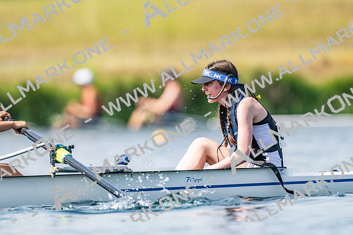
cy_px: 118
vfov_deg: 1.5
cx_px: 176
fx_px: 8820
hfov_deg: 2.3
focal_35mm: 900
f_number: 5
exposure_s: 1/2500
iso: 280
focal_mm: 600
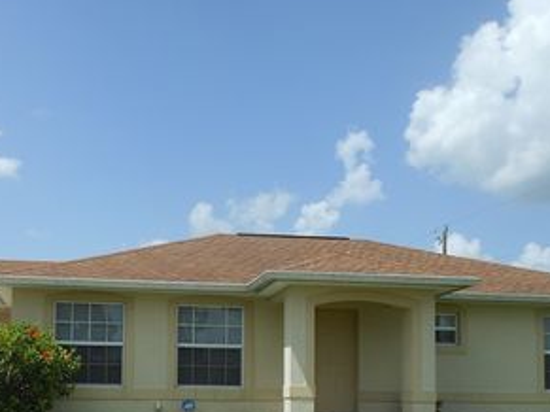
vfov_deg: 32.7
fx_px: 683
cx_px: 187
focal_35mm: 43
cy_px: 324
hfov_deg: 43.3
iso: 80
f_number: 3.2
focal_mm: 4.5
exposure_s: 1/1250
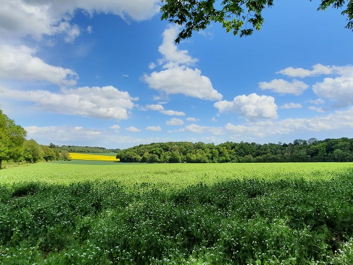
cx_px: 170
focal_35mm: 21
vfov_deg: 63.4
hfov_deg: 79.0
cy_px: 139
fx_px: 214
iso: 40
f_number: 2.2
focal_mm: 1.74
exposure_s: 1/1808
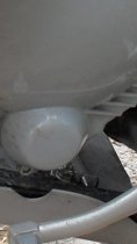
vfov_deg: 10.5
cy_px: -36
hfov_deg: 5.9
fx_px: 1306
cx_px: -77
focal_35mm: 202
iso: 80
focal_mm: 6.3
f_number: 2.8
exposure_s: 1/90
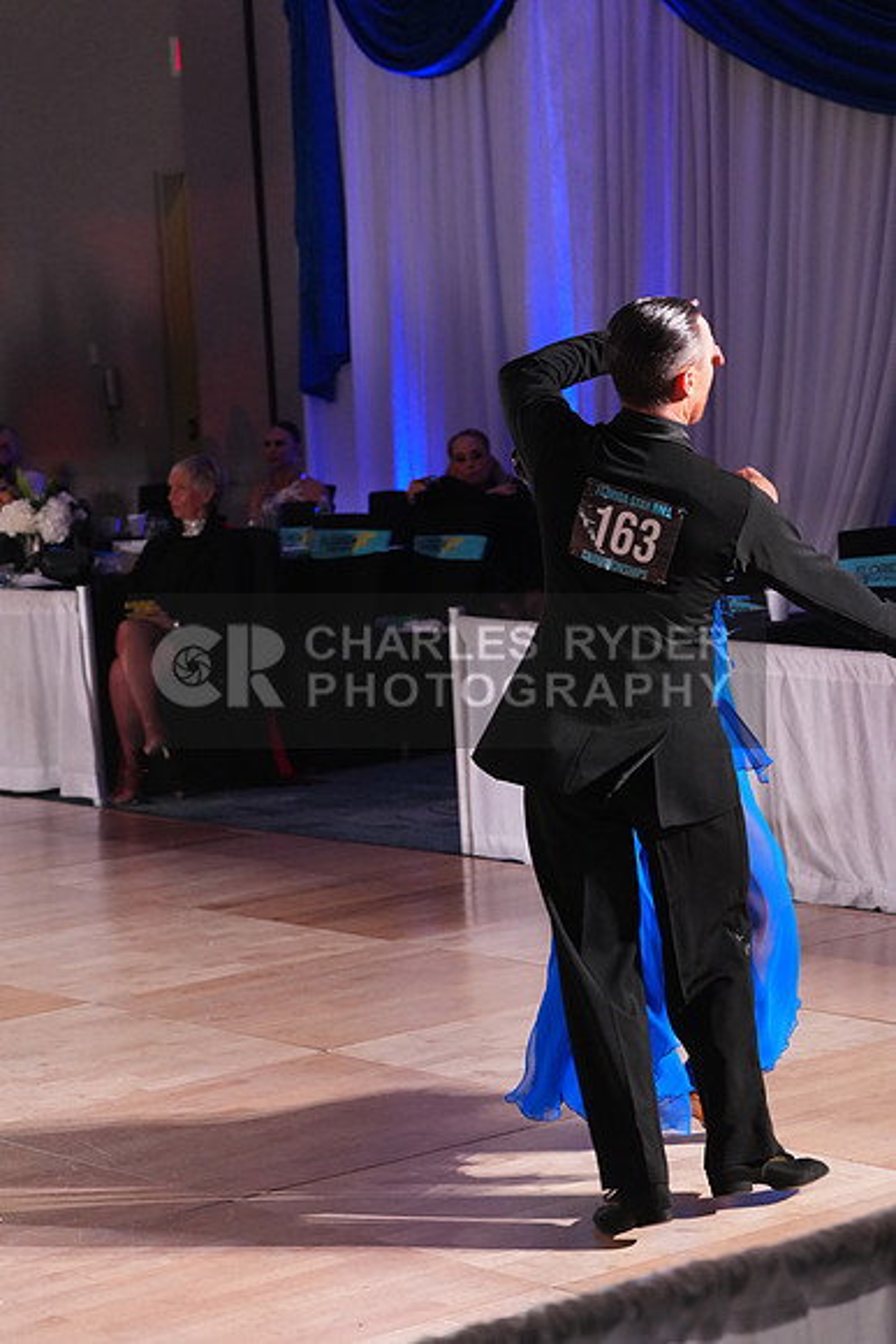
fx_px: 3507
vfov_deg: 21.7
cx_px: 448
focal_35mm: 94
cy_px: 672
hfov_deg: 14.6
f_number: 5
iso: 5000
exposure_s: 1/320
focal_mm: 94
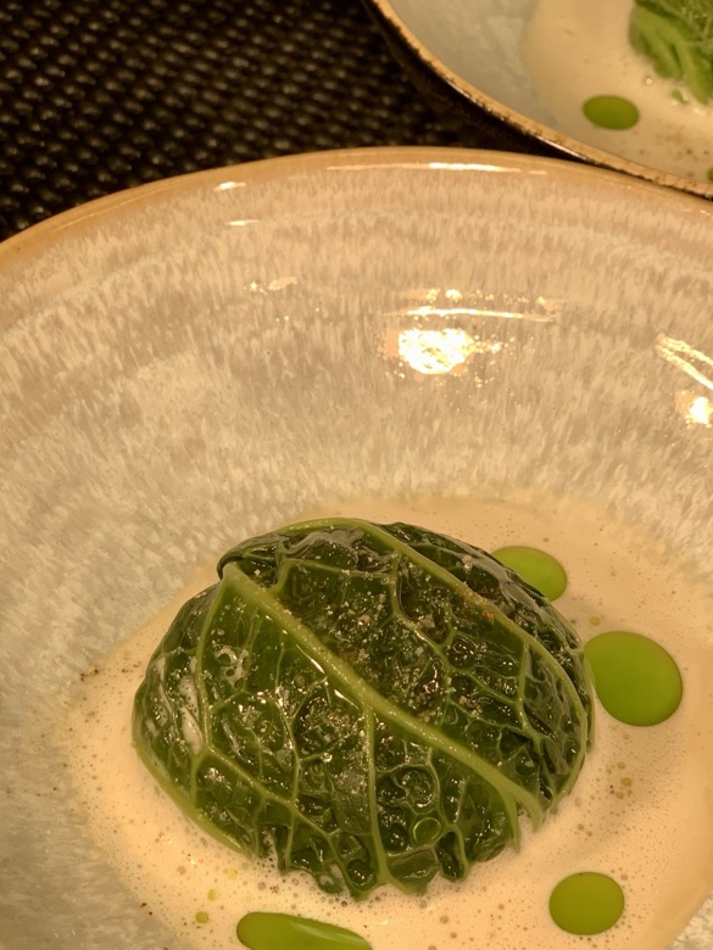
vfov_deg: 24.4
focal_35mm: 80
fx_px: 2197
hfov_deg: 18.4
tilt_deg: -48.2
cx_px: 390
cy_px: 582
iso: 16
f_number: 2.4
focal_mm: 6
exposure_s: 1/117
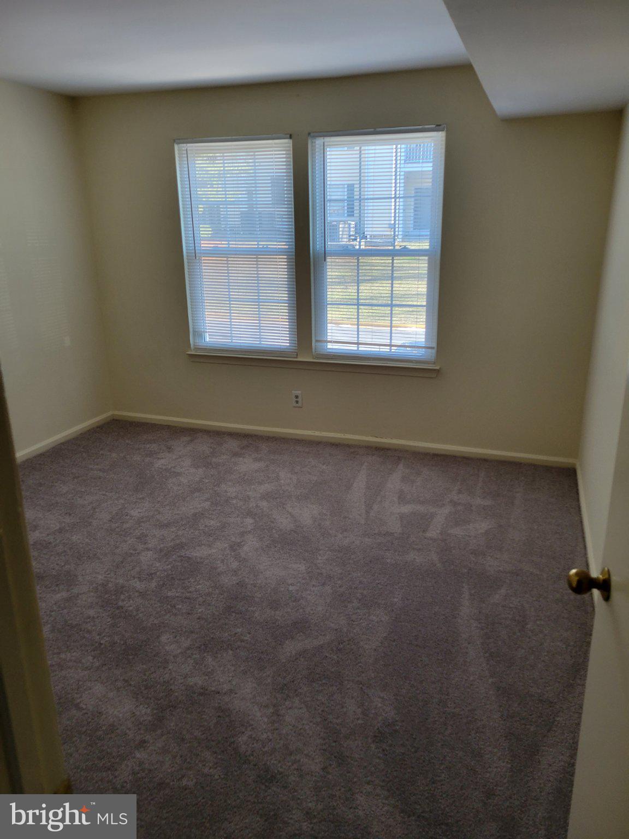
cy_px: 420
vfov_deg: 67.3
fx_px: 630
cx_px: 314
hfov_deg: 53.1
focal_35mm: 26
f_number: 1.8
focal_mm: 5.4
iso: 160
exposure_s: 1/120
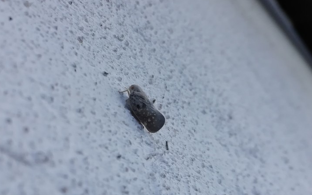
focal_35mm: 33
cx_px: 151
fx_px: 281
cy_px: 103
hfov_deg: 58.1
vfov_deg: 38.3
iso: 50
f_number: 2.2
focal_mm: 3.46
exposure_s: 1/296
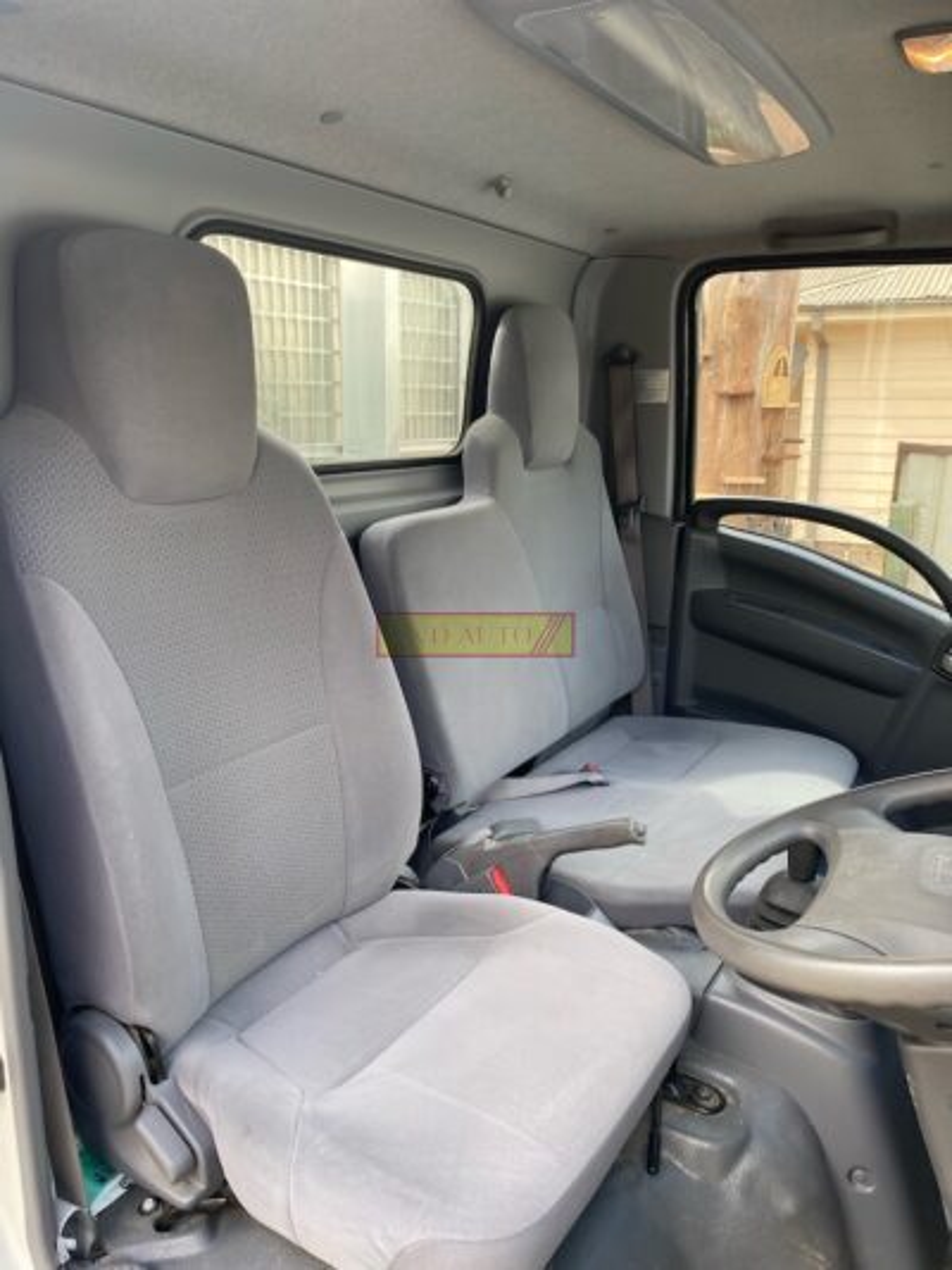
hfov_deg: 53.1
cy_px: 635
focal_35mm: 26
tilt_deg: -13.2
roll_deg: +0.0
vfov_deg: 67.3
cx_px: 476
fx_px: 953
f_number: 1.8
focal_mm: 4.25
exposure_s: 1/129
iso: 32
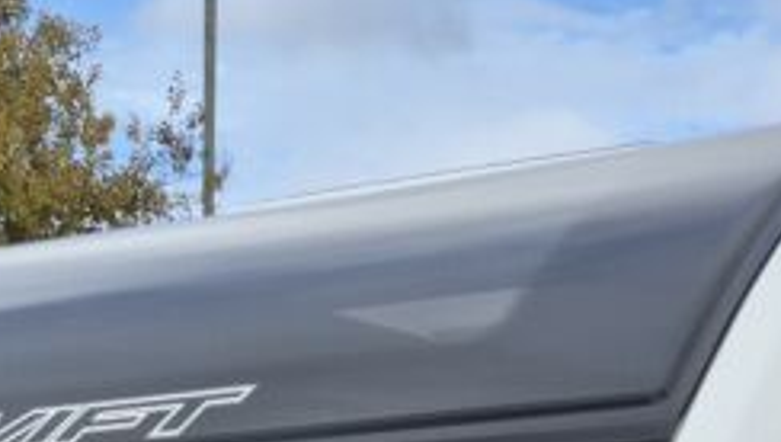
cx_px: 333
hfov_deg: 17.4
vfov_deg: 8.5
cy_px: 1281
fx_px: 2551
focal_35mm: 123
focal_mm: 5.4
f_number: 1.8
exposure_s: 1/1460
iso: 25
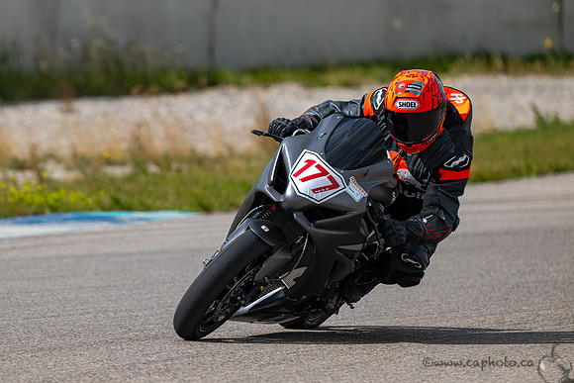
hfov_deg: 3.5
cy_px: 159
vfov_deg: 2.3
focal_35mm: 585
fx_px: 9337
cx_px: 238
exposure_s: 1/1250
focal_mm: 500
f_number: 6.3
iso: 140
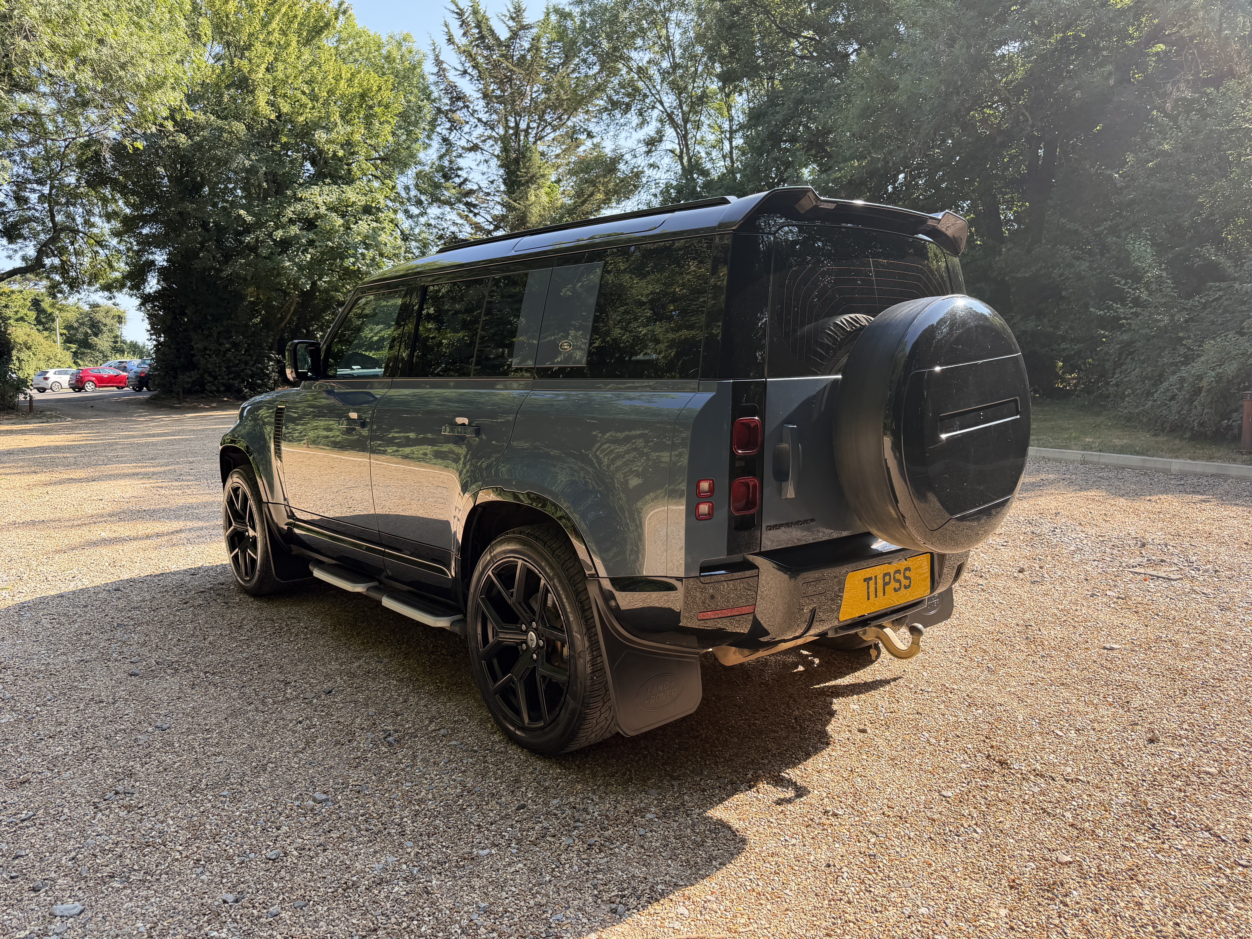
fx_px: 868
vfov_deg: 56.8
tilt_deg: -4.0
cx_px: 626
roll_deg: +0.5
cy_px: 470
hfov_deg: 71.6
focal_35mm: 24
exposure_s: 1/849
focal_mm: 6.76
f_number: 1.78
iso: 100
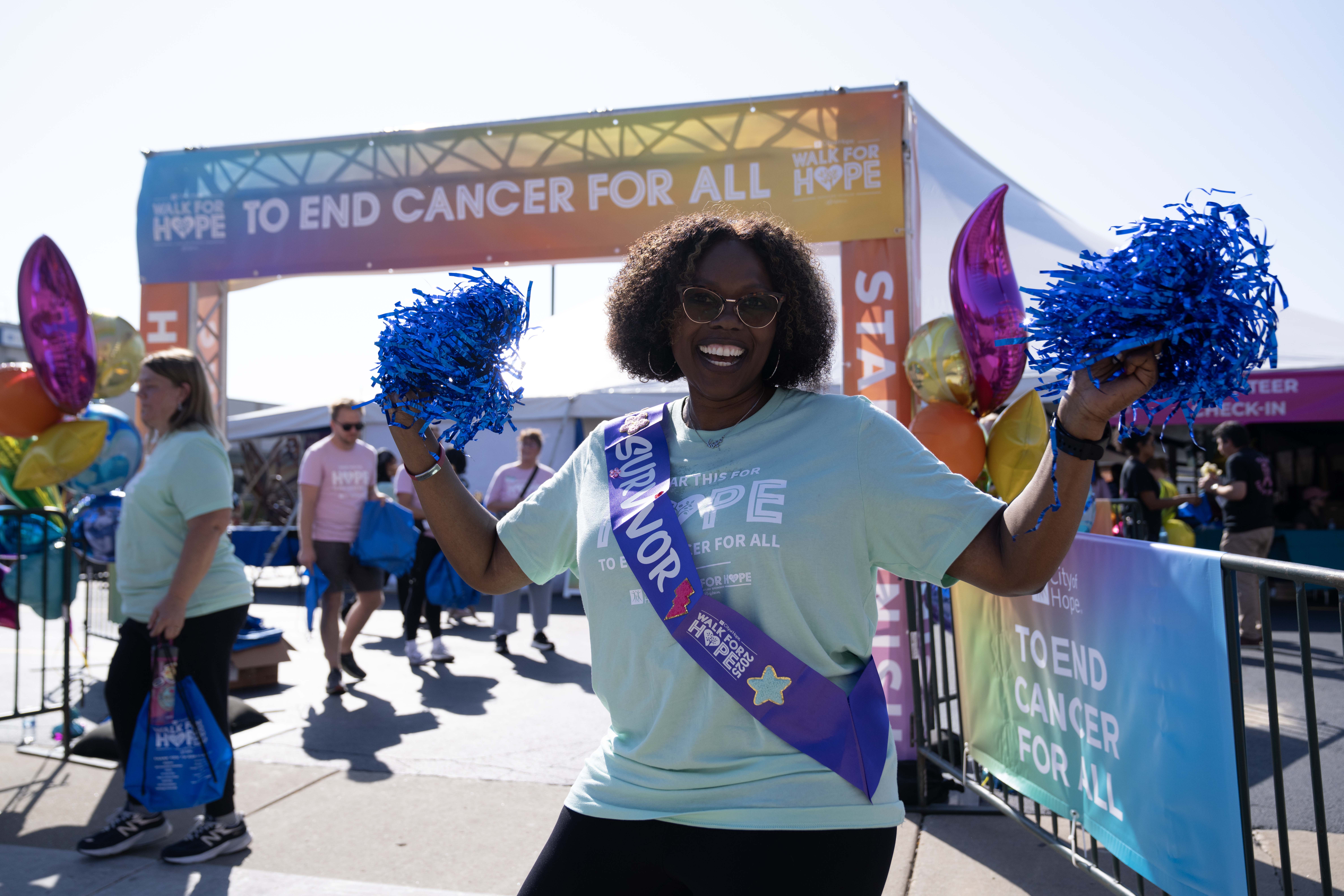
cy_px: 448
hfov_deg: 58.7
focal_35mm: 32
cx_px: 672
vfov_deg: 41.1
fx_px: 1195
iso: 320
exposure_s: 1/2000
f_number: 4
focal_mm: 32
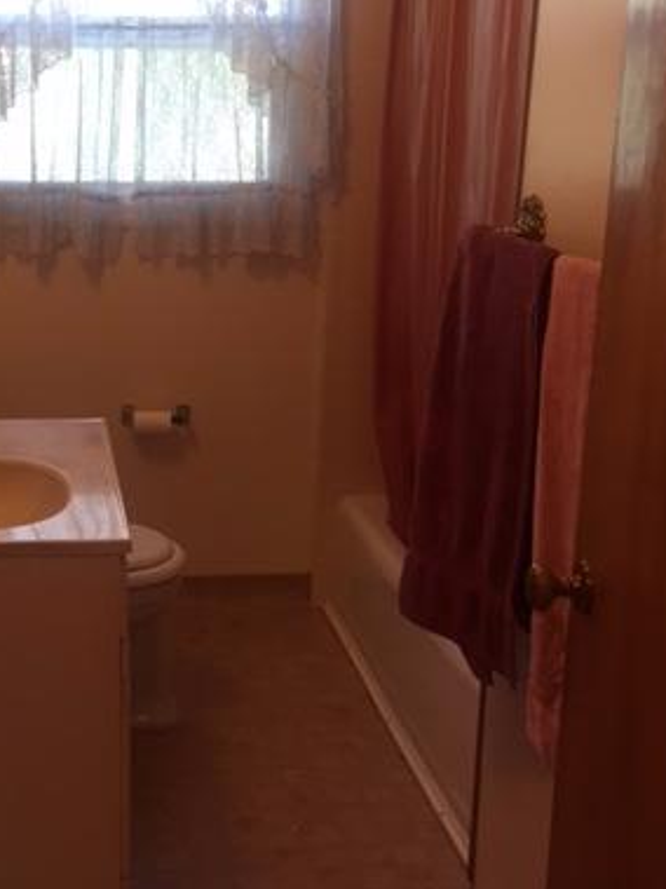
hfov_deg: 29.0
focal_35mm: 49
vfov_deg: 38.9
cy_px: 446
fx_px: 1258
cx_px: 138
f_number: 2.2
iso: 64
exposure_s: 1/30
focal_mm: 4.15
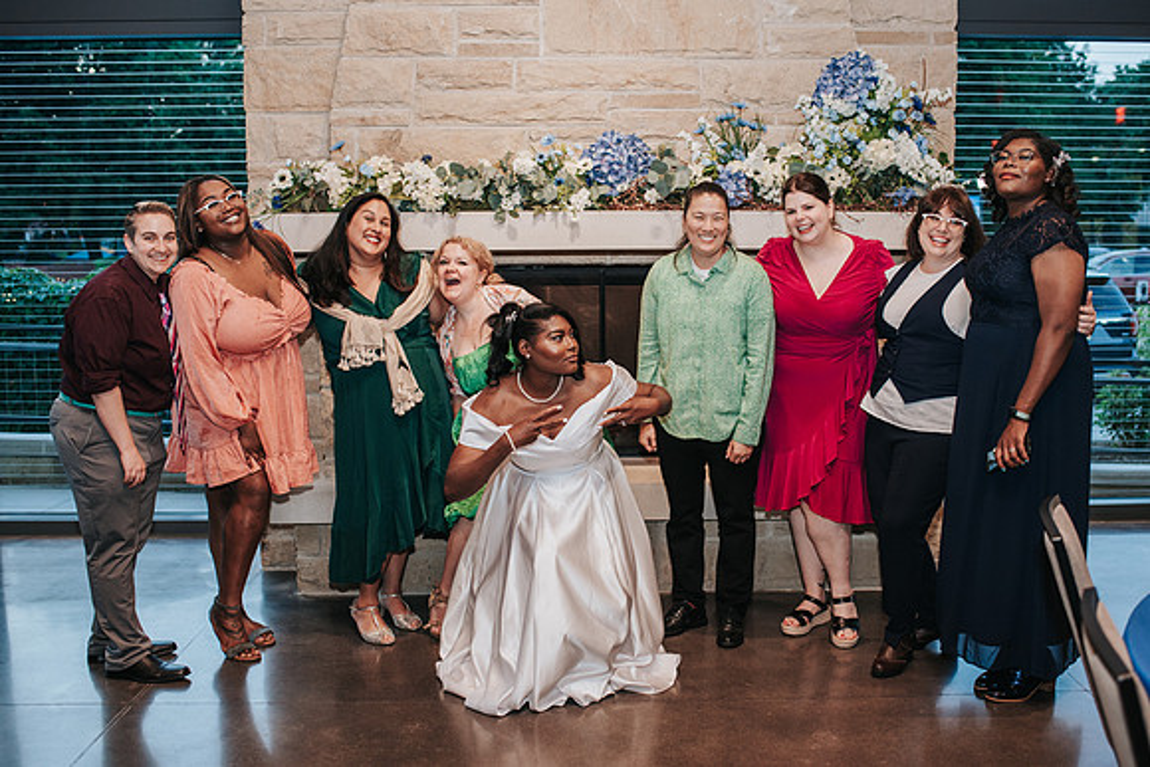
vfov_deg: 34.3
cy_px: 384
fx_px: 1245
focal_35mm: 39
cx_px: 621
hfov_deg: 49.5
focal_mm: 35
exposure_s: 1/160
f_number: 2.8
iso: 1000
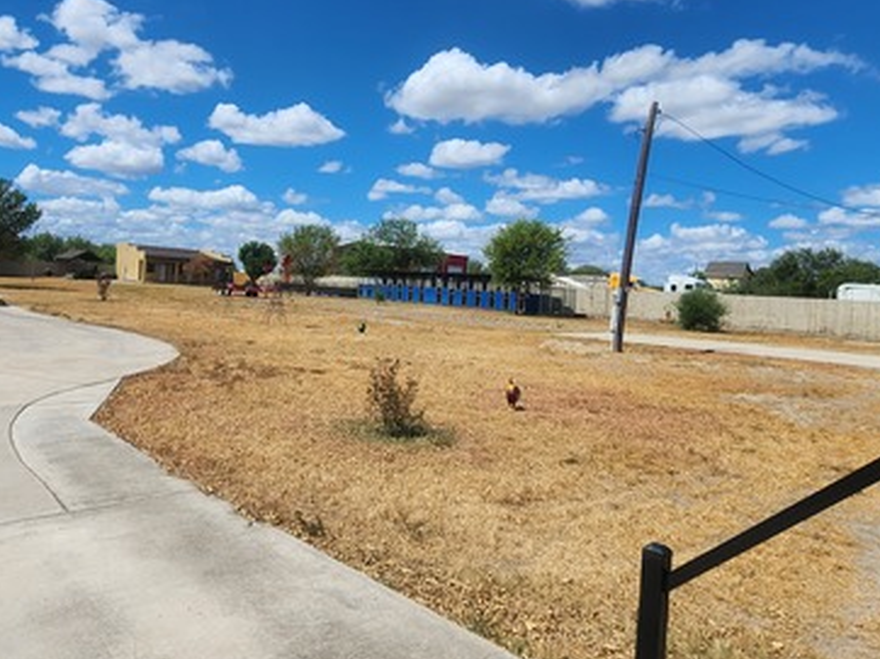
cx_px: 331
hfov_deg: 72.7
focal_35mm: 23
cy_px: 287
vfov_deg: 58.6
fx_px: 584
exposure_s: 1/4349
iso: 50
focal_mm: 2.2
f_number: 2.2
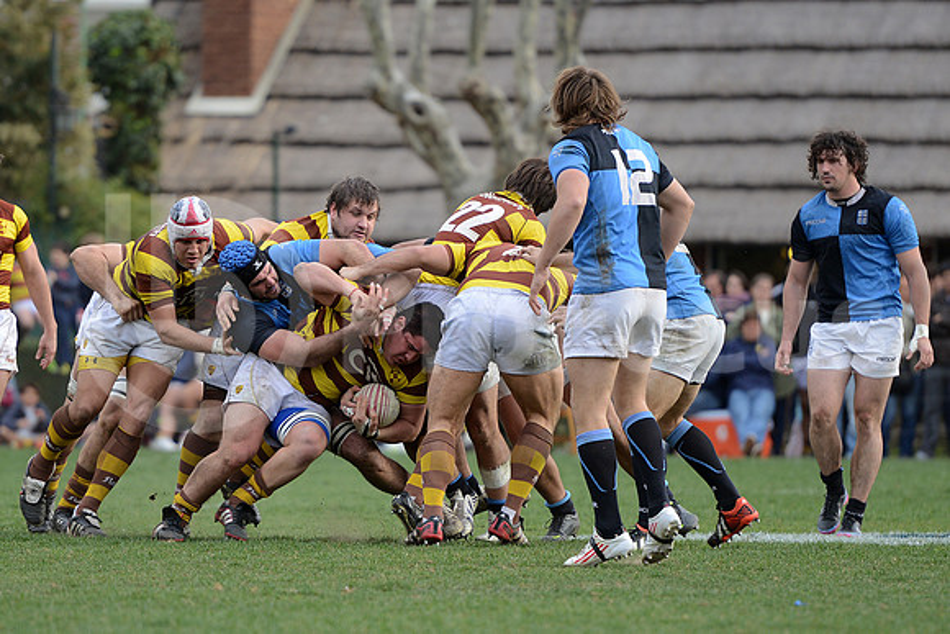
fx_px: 5147
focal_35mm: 195
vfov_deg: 7.0
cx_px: 475
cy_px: 317
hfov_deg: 10.5
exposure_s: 1/500
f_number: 2.8
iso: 320
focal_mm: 195
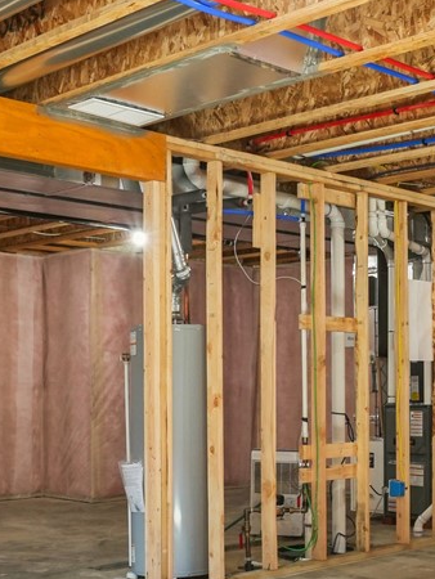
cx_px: 338
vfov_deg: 33.0
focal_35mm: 58
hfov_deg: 24.9
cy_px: 372
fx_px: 971
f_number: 8
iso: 800
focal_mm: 16
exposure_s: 1/13
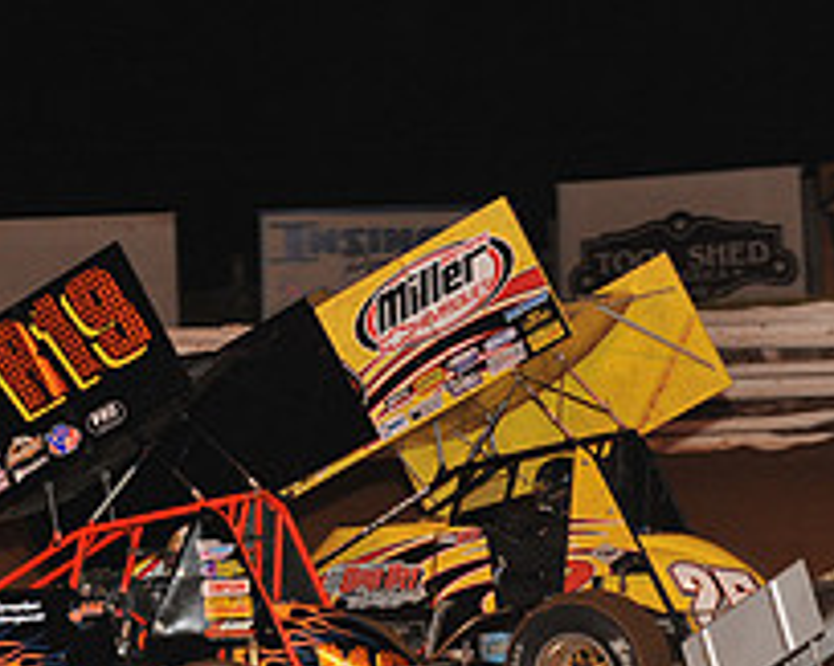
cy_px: 454
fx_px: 5255
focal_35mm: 213
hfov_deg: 9.1
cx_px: 164
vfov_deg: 7.3
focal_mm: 80
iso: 1250
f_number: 6.3
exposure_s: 1/320
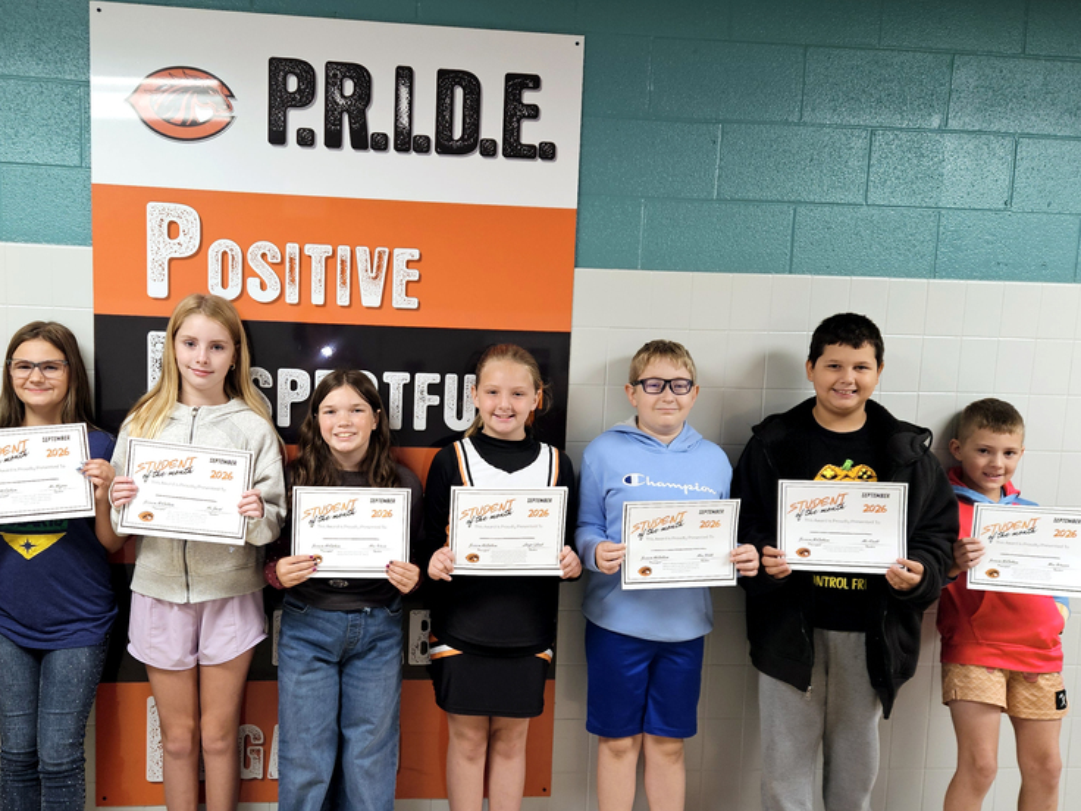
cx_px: 441
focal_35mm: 32
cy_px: 458
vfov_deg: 44.1
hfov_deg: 56.4
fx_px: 999
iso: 100
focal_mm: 5.4
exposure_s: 1/40
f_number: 1.8
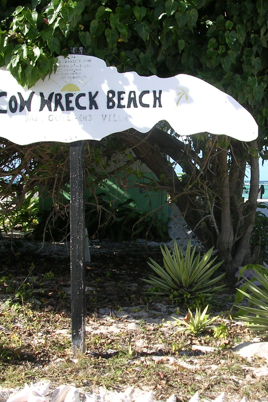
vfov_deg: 37.5
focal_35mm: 53
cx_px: 198
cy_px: 201
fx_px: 592
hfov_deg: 25.2
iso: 100
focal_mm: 5.8
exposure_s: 1/190
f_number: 5.6
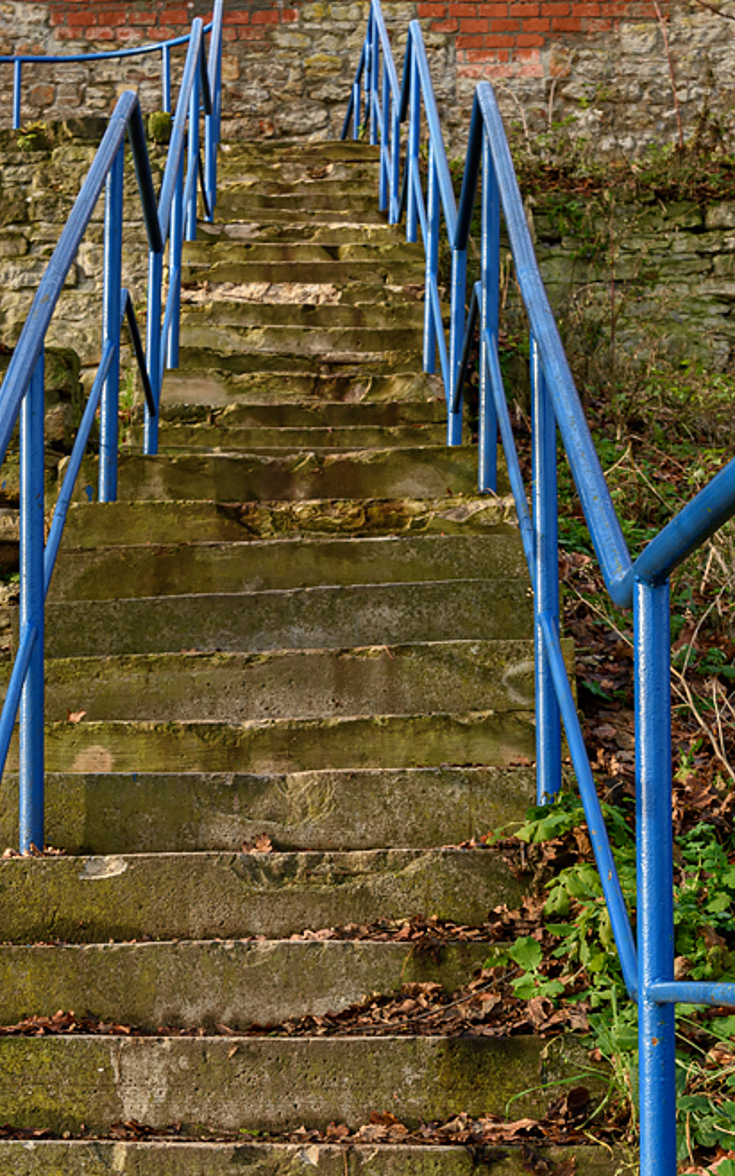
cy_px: 727
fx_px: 2013
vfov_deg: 32.5
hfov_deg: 20.7
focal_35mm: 63
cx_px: 276
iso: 200
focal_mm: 27
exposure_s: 1/100
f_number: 8
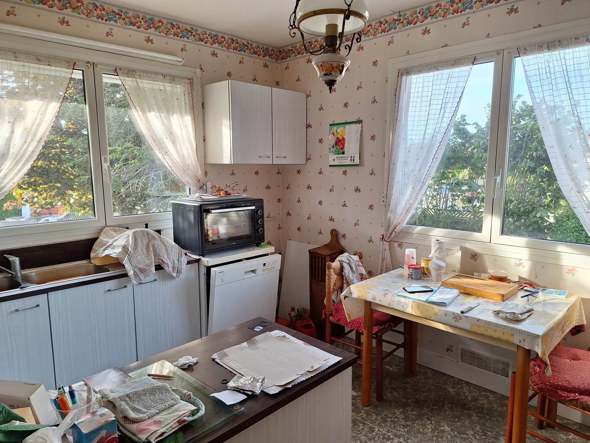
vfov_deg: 58.9
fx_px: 392
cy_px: 222
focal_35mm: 23
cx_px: 295
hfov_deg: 73.9
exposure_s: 1/149
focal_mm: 5.54
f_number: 1.8
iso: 40
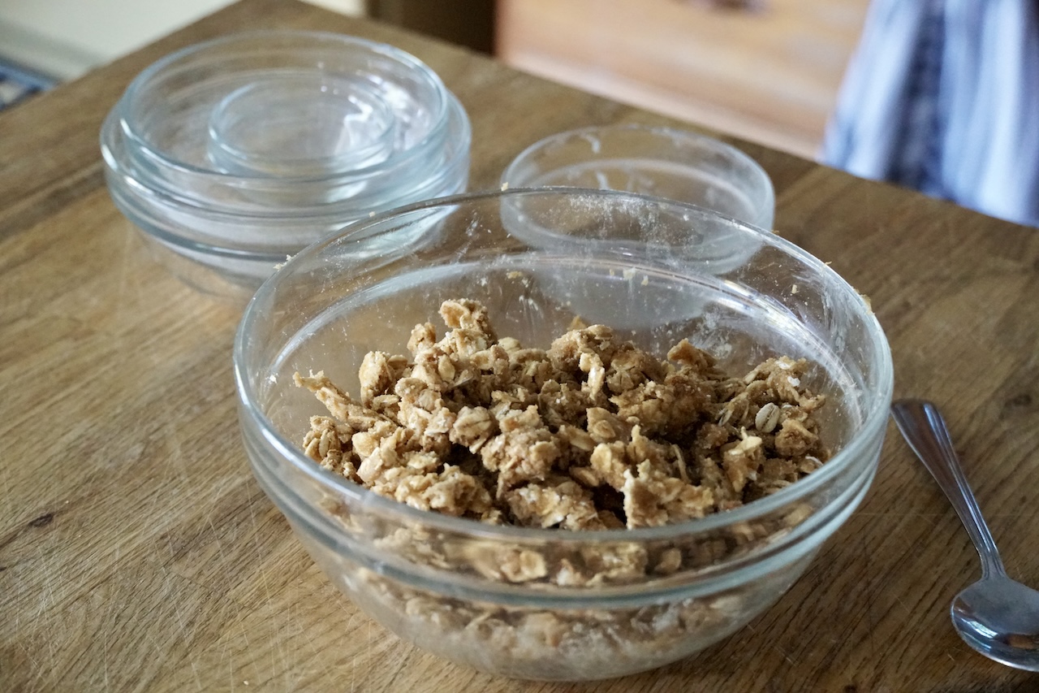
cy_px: 346
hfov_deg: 27.0
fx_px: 2164
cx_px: 520
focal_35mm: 75
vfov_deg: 18.2
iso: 6400
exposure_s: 1/125
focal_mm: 50
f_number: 5
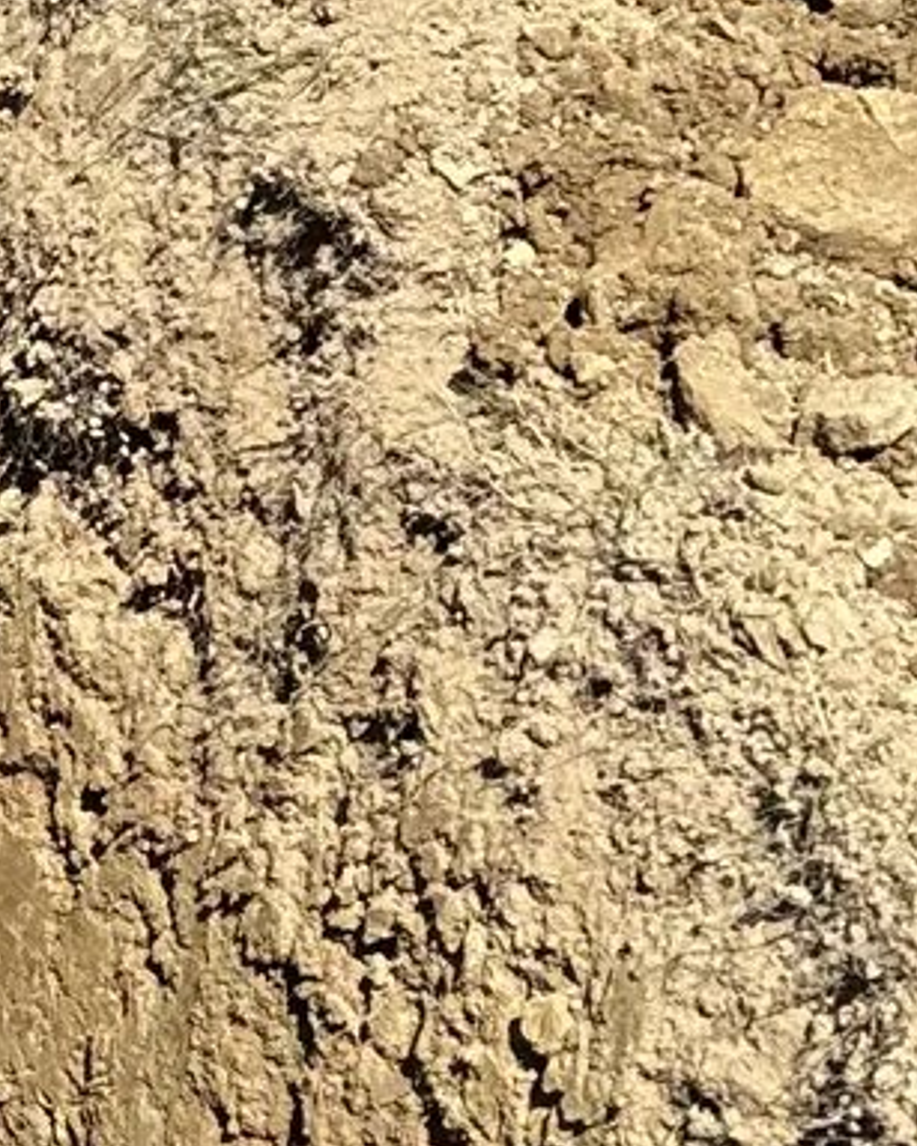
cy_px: 722
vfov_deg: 15.8
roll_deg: -9.5
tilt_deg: -39.7
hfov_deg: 11.8
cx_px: -663
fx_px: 4140
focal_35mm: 122
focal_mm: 6.8
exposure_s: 1/3413
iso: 80
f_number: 1.8
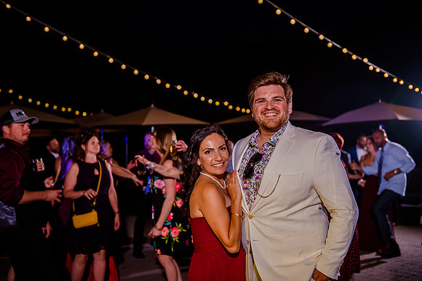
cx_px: 211
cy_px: 140
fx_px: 527
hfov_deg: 43.6
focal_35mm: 45
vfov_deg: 29.8
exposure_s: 1/400
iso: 2500
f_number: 2.8
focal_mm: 45
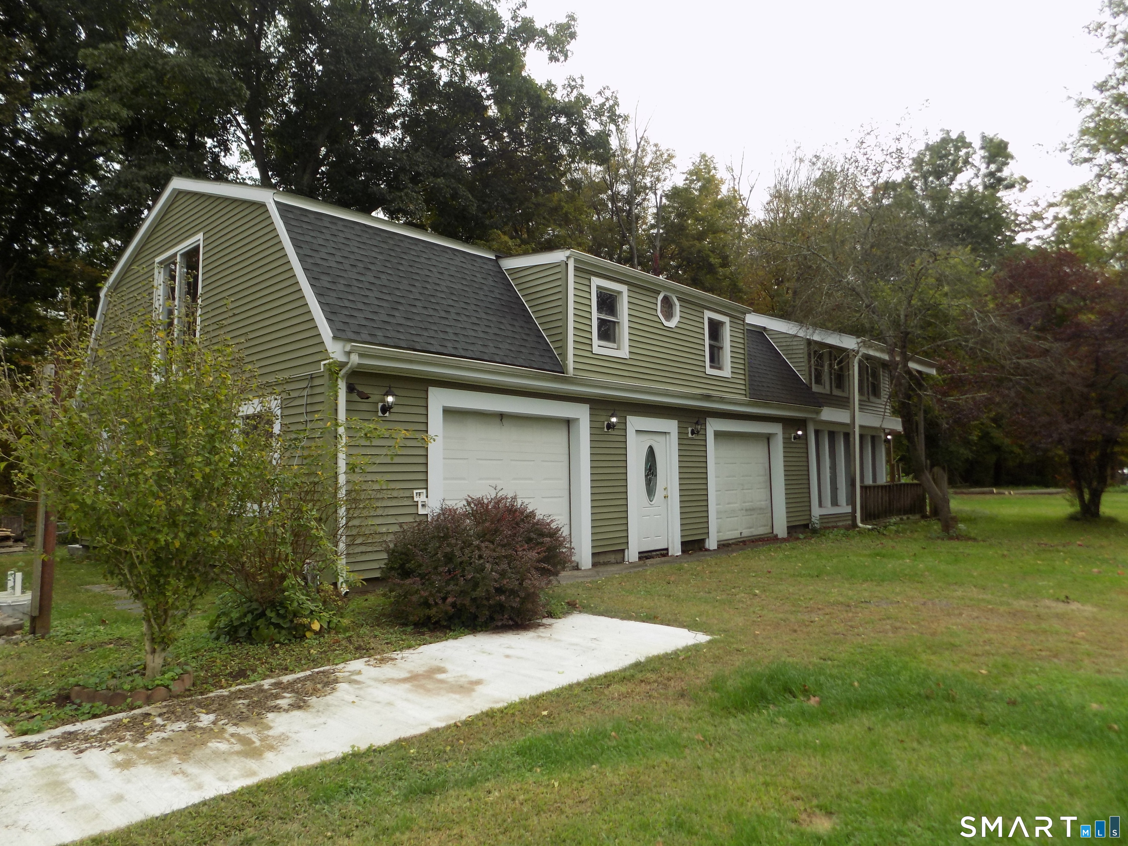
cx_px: 564
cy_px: 423
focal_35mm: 23
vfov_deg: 58.9
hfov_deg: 73.9
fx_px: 749
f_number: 3.1
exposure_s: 1/400
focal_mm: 4
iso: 80
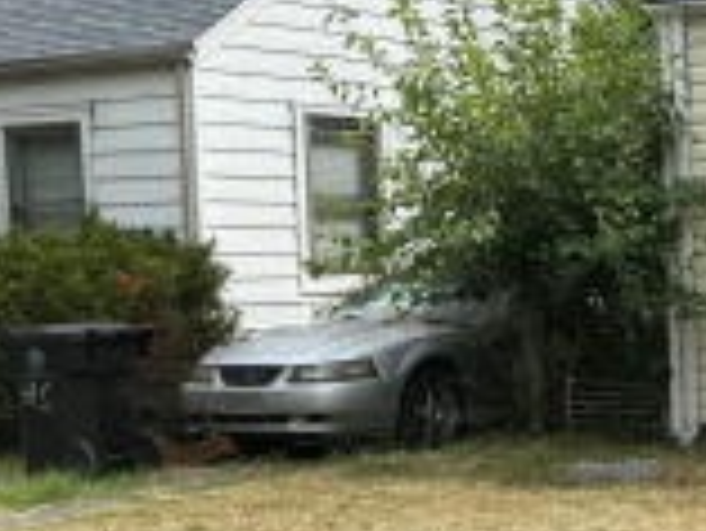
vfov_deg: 14.5
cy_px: 392
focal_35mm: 102
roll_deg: +1.4
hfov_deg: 18.6
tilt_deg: -4.5
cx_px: 753
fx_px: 2082
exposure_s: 1/2445
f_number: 1.78
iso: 80
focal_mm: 6.76
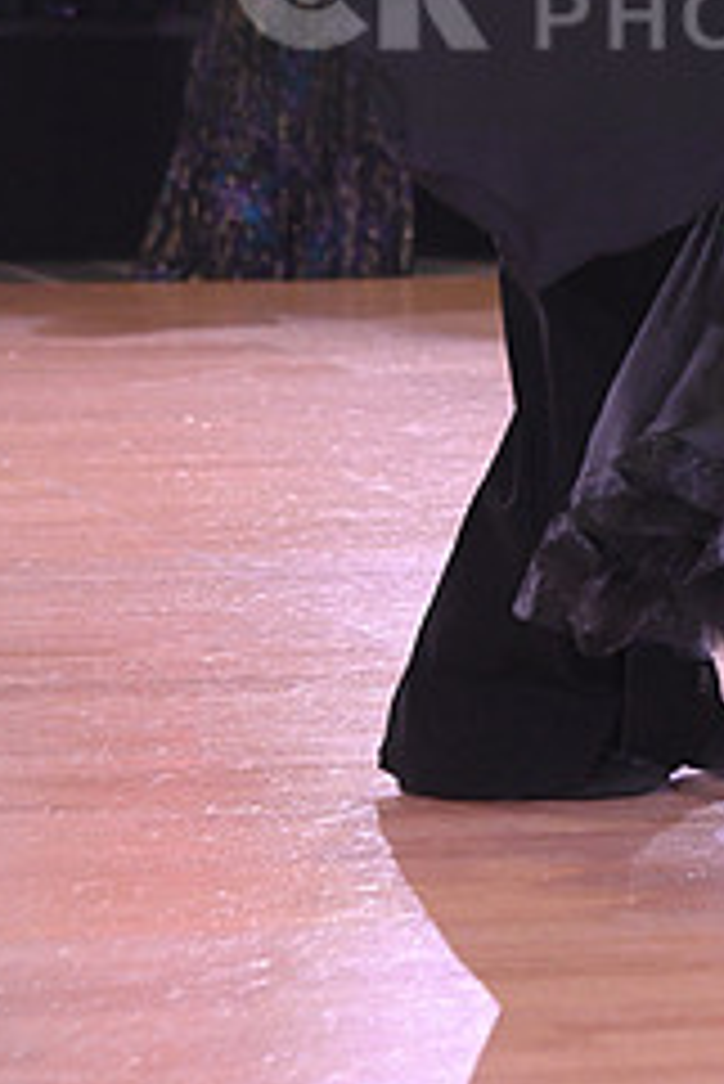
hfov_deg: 6.9
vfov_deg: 10.3
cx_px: 807
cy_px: -18
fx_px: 5934
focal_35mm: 197
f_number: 5
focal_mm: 82
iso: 2500
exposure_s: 1/320
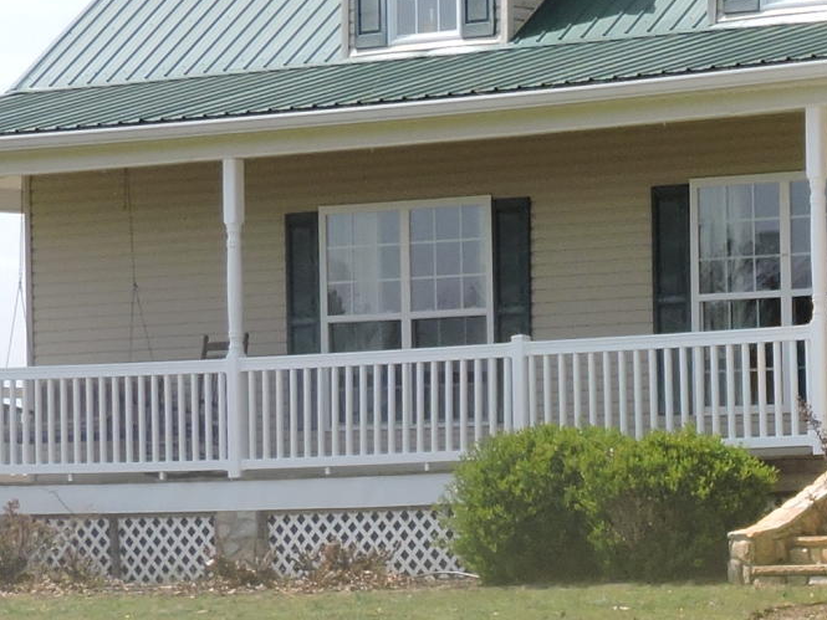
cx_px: 1128
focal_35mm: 212
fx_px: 5066
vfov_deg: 7.0
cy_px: 457
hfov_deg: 9.2
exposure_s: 1/800
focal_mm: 8.4
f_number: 3.5
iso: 100
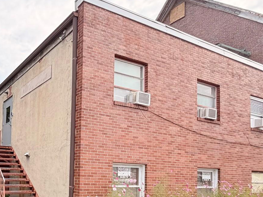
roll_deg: -1.5
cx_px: 26
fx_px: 251
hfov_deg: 49.3
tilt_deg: +3.0
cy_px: 160
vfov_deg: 41.0
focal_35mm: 33
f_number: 2.2
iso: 40
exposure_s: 1/770
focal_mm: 2.22
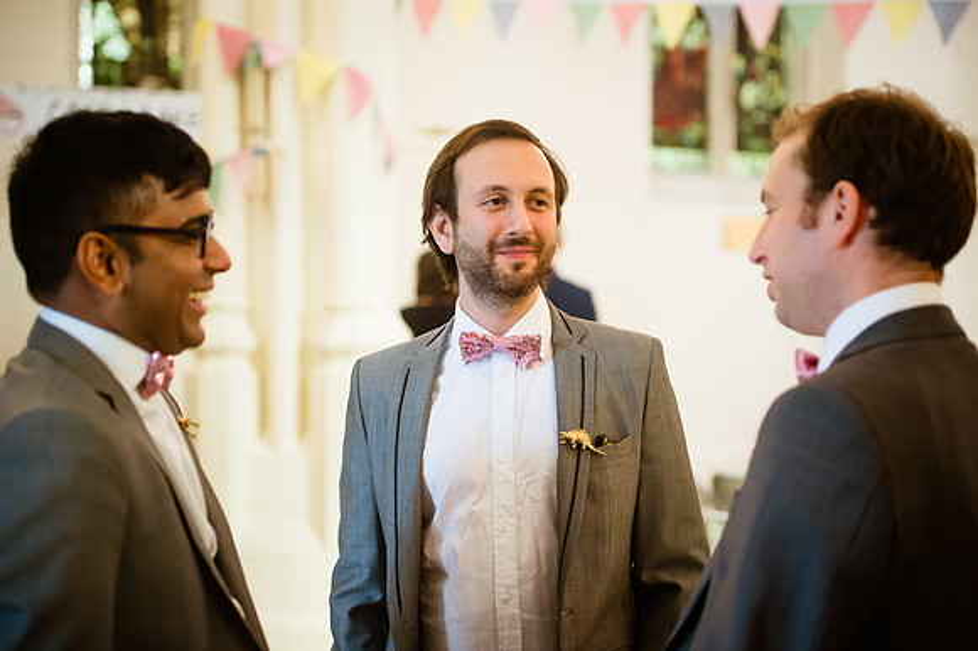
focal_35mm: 73
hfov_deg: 27.8
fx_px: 1975
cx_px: 498
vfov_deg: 18.7
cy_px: 322
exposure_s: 1/160
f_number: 2.8
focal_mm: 70
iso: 4000
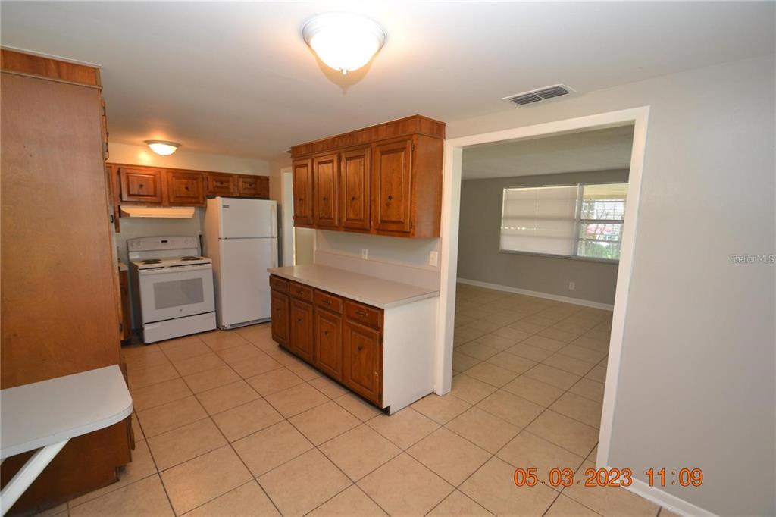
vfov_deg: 77.3
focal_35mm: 15
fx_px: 323
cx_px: 388
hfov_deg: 100.4
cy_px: 258
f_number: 3.5
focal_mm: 10
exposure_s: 1/60
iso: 450
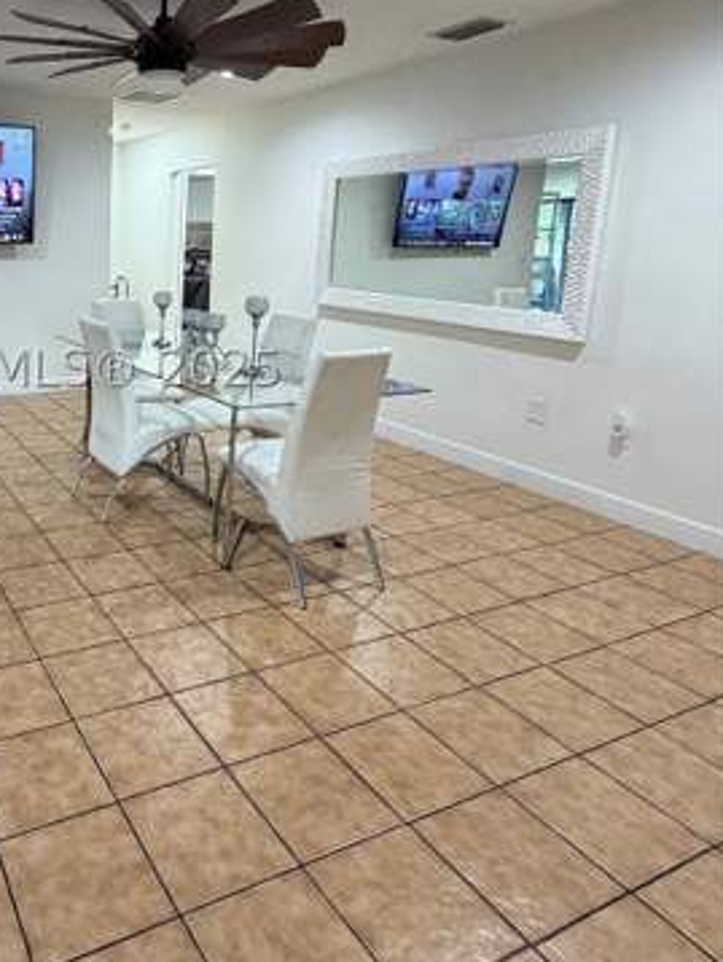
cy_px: 368
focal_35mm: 25
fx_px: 695
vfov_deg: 68.4
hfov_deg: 49.7
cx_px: 91
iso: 320
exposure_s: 1/60
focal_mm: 2.22
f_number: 2.2
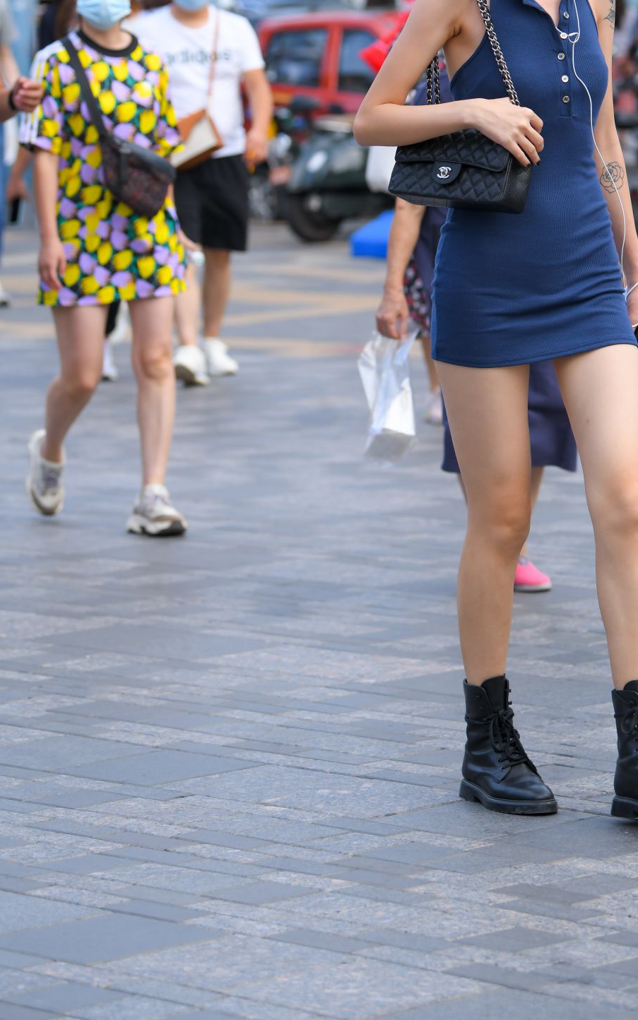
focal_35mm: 166
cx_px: 554
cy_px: 204
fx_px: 4616
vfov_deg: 12.6
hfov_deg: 7.9
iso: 320
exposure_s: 1/800
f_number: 3.5
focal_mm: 95
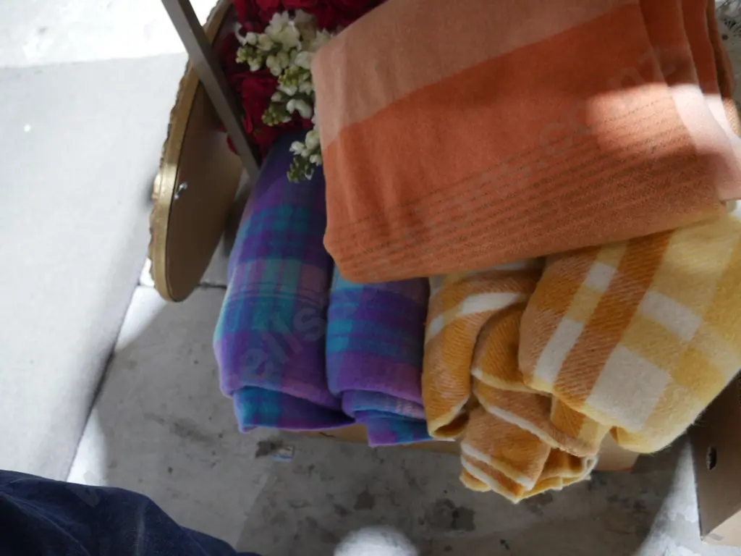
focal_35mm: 28
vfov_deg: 49.7
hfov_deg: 63.4
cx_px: 370
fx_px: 599
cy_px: 278
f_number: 3.5
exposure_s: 1/60
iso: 1250
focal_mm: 14
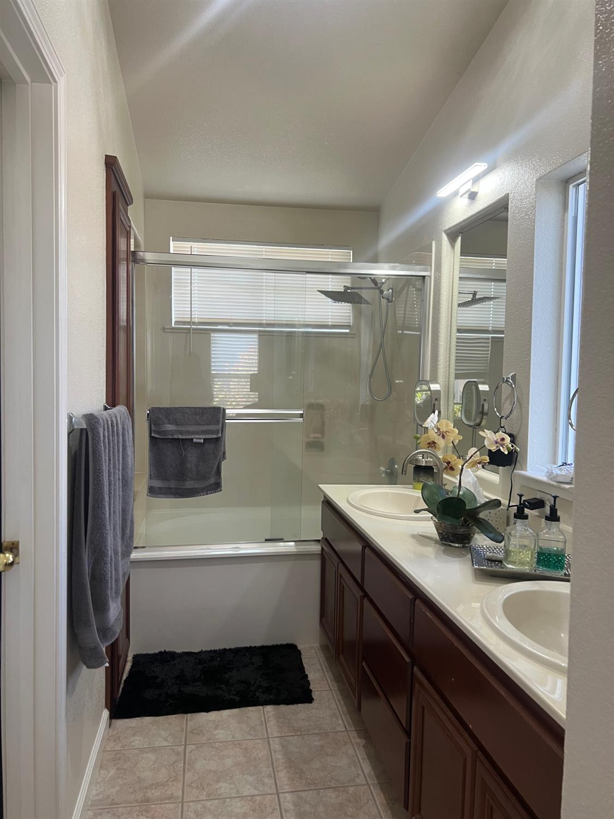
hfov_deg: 53.1
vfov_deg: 67.3
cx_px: 307
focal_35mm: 26
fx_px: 615
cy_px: 410
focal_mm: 5.7
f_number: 1.5
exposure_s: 1/60
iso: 80
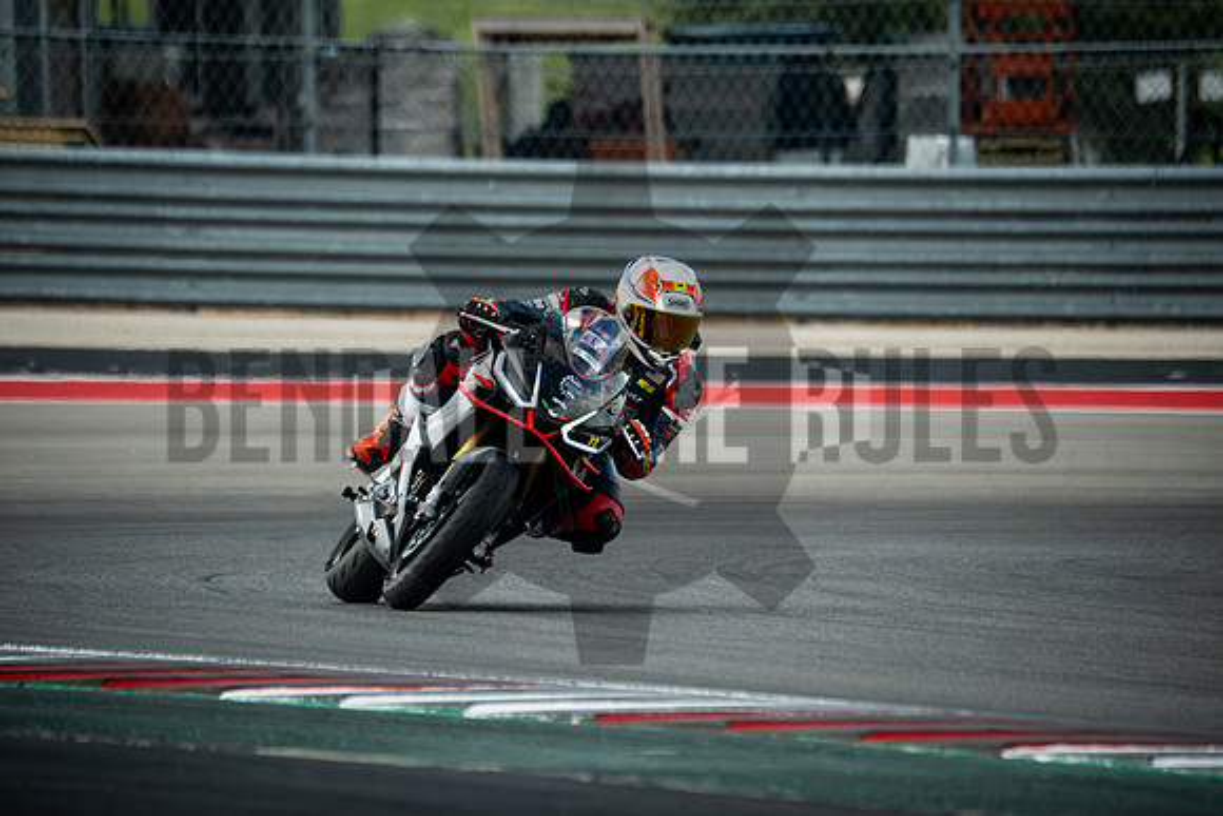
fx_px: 20387
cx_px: 612
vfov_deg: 2.3
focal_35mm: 600
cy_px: 408
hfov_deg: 3.4
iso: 2000
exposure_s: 1/1250
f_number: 5.6
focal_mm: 400
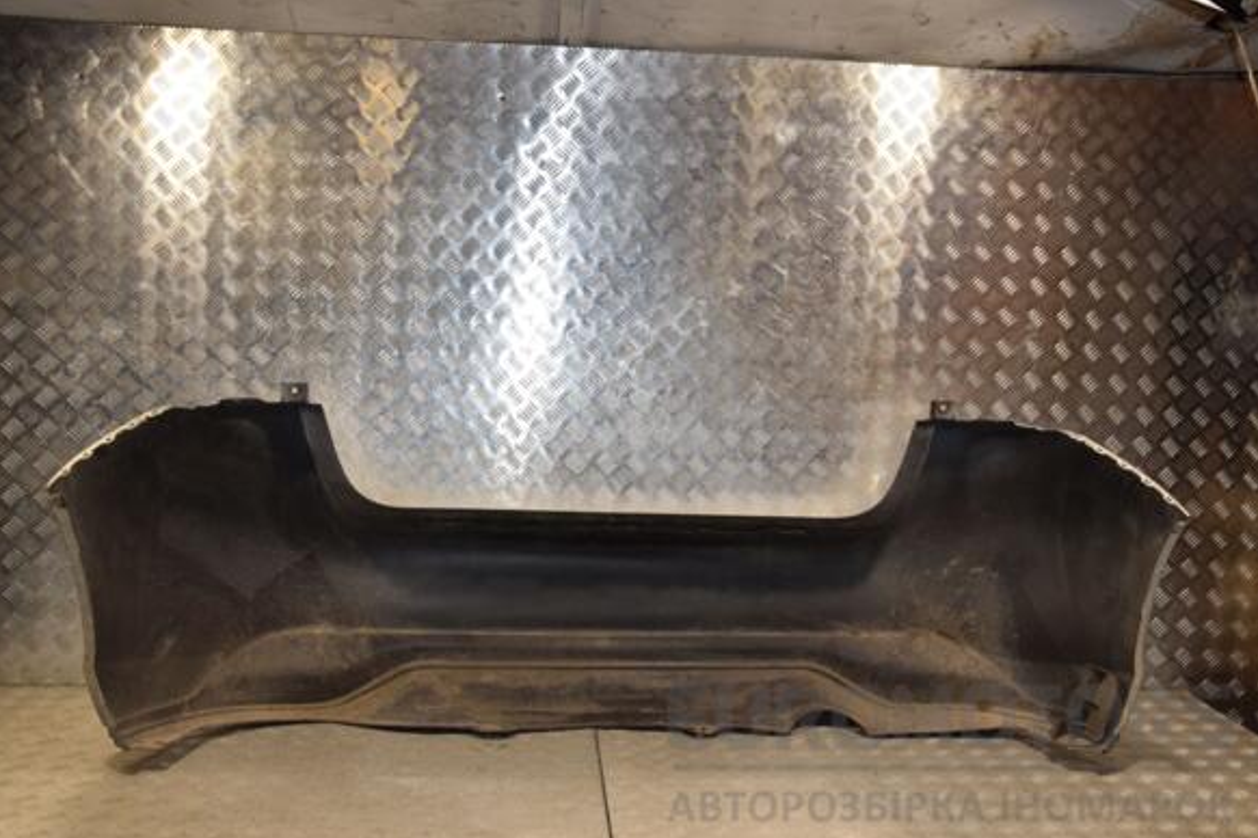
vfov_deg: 38.9
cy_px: 430
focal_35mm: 34
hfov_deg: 55.8
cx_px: 627
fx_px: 1188
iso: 800
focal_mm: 22
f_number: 9
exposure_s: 1/200
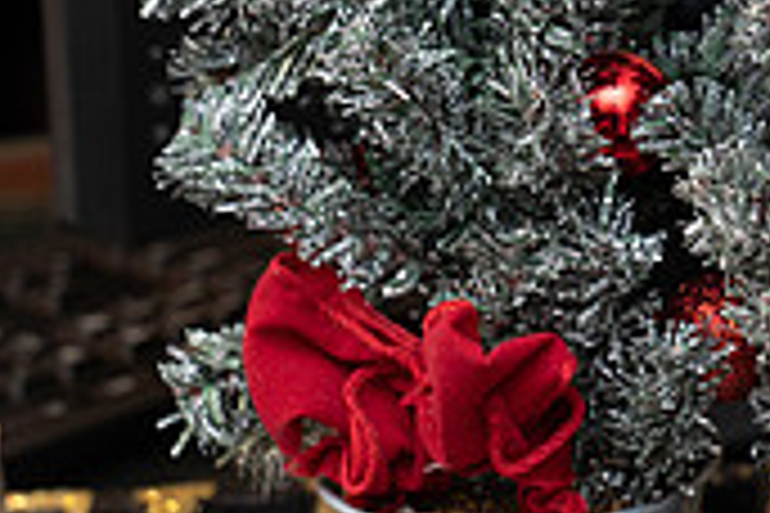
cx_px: 833
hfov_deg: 11.5
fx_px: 3764
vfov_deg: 7.8
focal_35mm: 176
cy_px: 214
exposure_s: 1/80
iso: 640
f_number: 4.5
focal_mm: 52
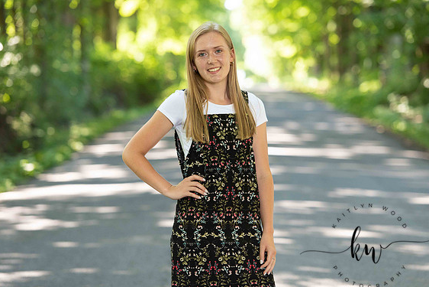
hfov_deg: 14.0
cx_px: 217
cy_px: 147
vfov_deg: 9.3
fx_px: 1752
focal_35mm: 147
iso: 640
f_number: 3.5
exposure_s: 1/200
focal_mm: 140
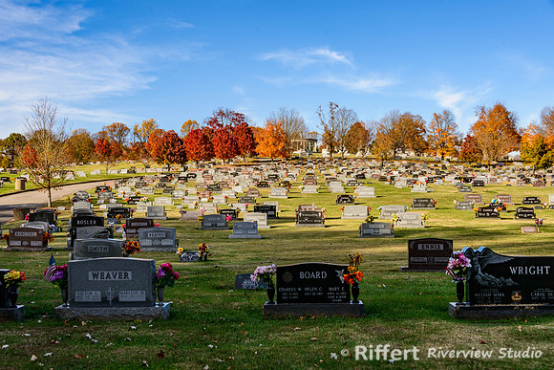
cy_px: 185
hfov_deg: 45.8
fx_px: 656
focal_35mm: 43
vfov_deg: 31.5
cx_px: 277
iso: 200
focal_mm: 42
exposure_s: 1/320
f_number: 8
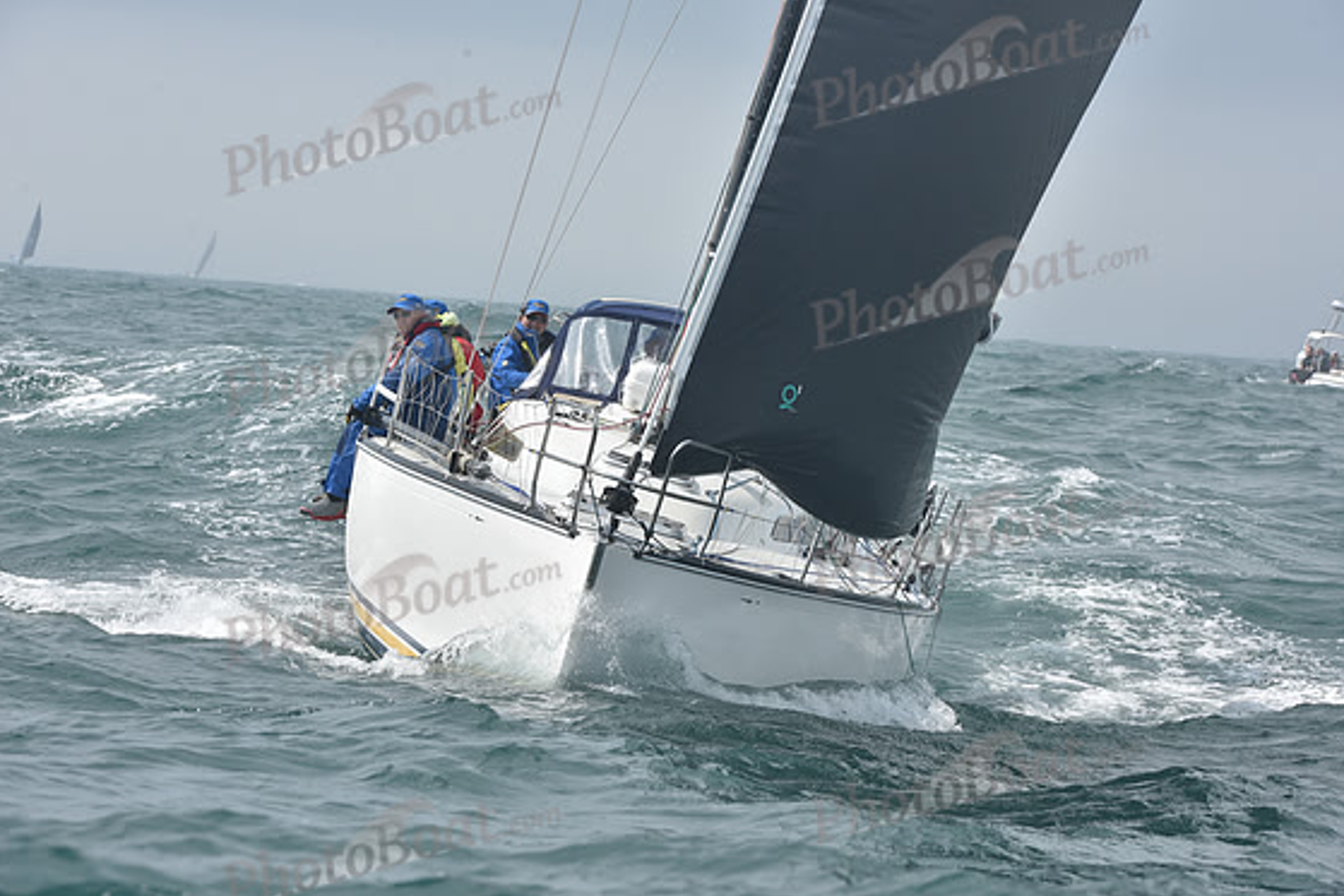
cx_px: 688
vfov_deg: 8.3
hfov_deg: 12.4
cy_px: 446
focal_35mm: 166
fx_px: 6199
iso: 320
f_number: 13
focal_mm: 160
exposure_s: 1/800
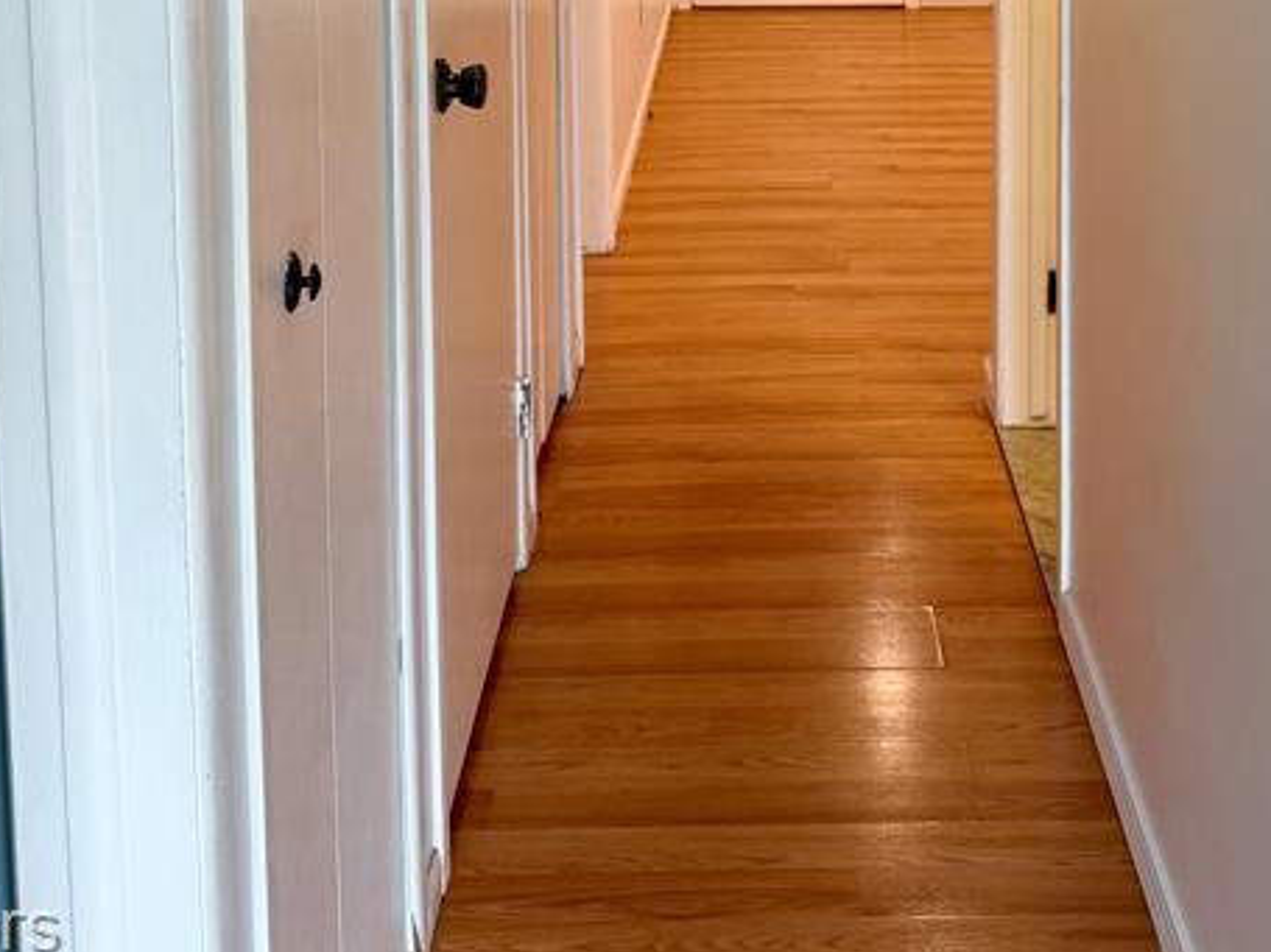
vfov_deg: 25.1
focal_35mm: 54
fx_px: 1982
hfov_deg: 35.3
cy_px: -98
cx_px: 810
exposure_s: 1/120
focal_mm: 6.76
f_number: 1.78
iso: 200
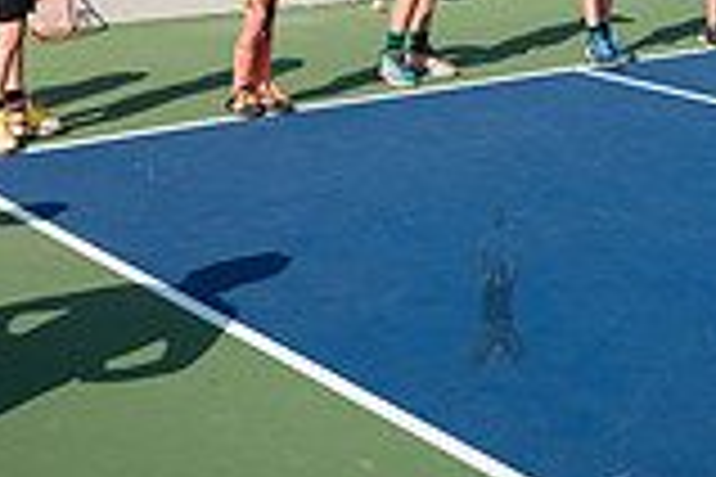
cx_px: 495
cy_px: -151
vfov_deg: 14.8
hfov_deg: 23.0
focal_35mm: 88
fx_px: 1750
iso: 320
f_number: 4.5
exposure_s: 1/2500
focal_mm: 24
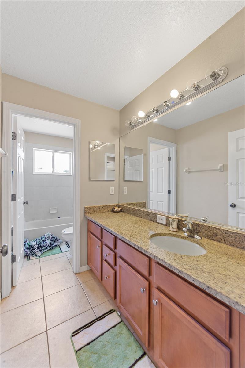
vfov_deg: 104.2
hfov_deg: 81.3
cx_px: 122
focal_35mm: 14
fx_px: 143
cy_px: 184
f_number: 11
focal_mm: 14
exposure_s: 1
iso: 160
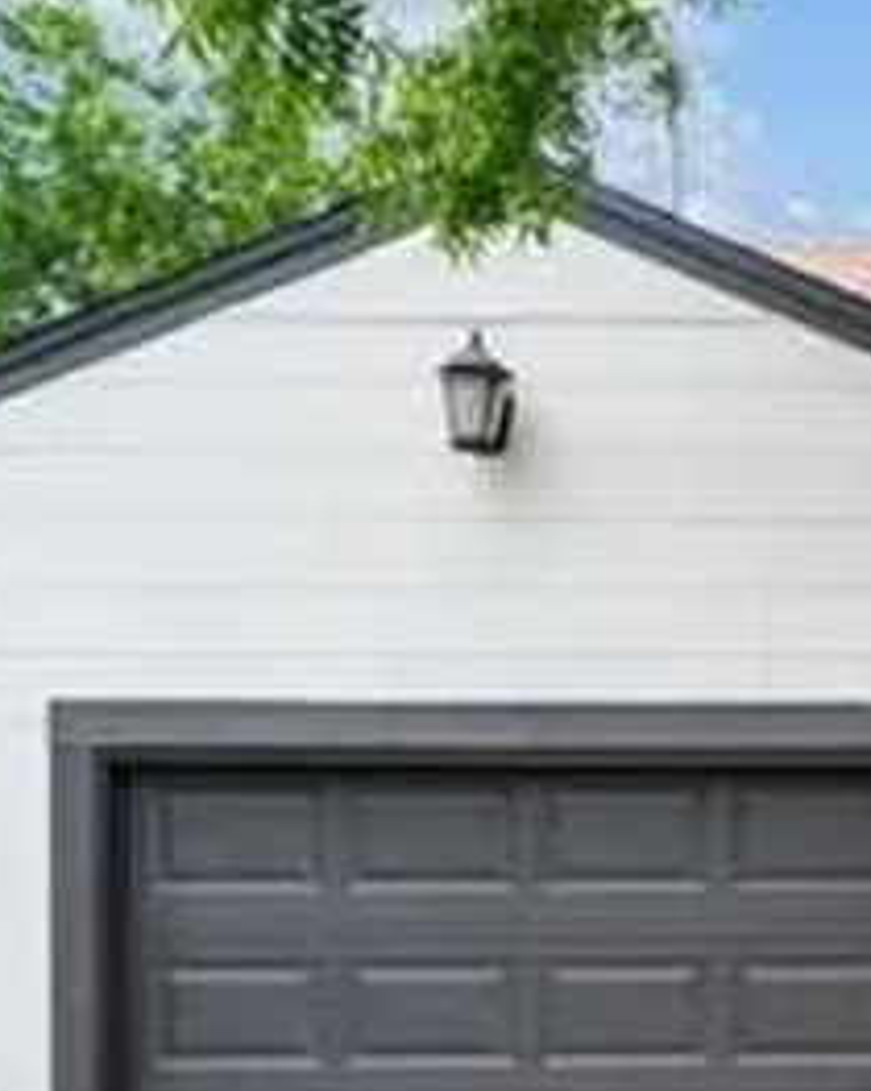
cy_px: 942
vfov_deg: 14.9
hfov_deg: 11.0
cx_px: 1734
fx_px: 4129
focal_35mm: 128
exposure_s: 1/100
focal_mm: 35
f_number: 8
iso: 250
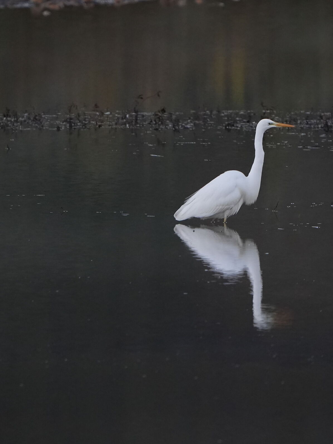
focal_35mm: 1300
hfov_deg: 1.1
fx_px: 16679
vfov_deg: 1.5
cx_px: 236
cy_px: 222
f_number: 6.3
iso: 2500
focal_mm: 600
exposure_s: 1/1000
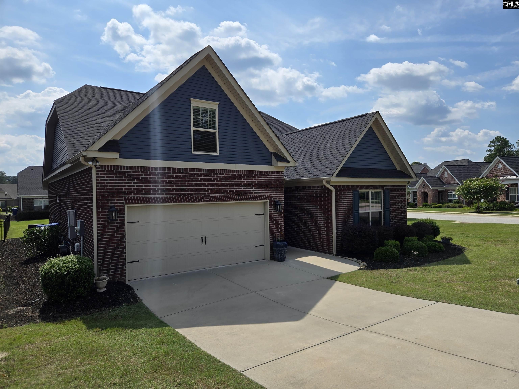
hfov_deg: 73.9
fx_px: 345
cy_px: 194
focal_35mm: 23
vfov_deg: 58.9
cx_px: 260
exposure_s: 1/2921
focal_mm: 5.4
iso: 25
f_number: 1.8
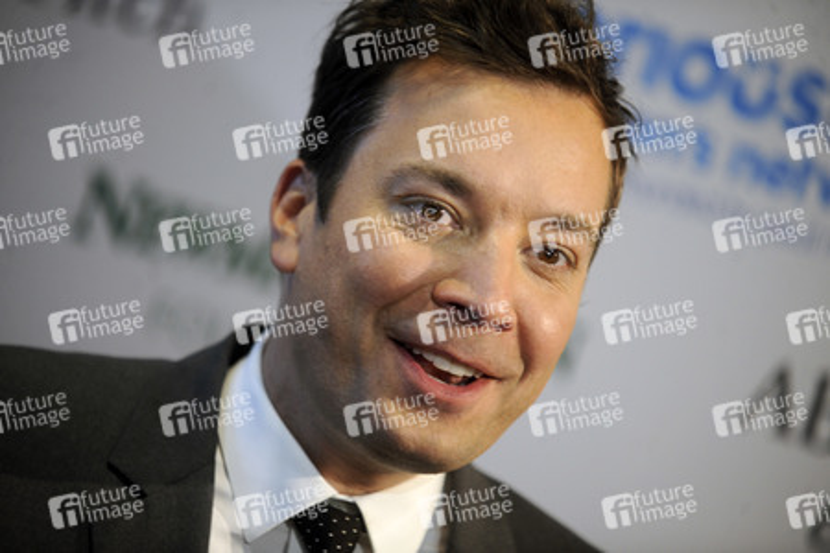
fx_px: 3804
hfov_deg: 12.5
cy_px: 276
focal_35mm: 165
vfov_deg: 8.3
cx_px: 415
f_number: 3.2
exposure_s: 1/200
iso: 1000
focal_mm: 165
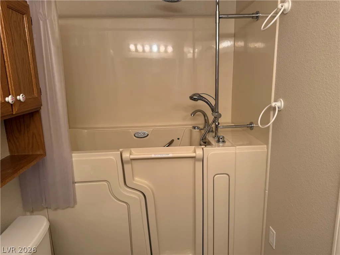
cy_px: 128
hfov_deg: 71.6
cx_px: 170
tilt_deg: -11.6
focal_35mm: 24
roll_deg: +1.3
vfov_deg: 56.8
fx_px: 236
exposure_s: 1/60
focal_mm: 6.76
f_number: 1.78
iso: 125
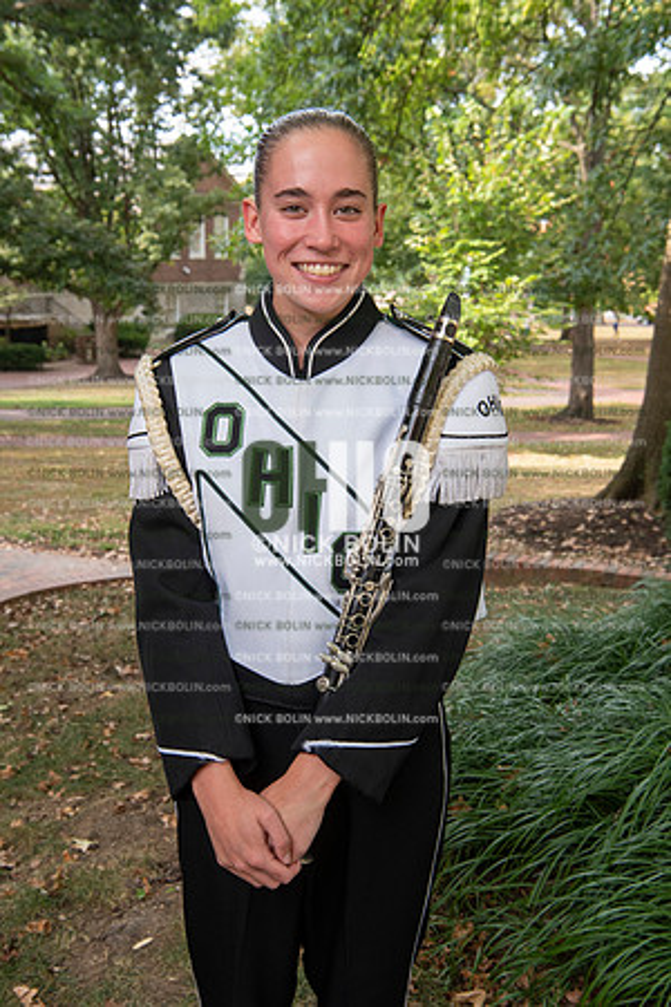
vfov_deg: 43.6
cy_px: 504
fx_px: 1258
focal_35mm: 45
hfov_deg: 29.9
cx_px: 336
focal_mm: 45
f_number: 8
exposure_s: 1/100
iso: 500
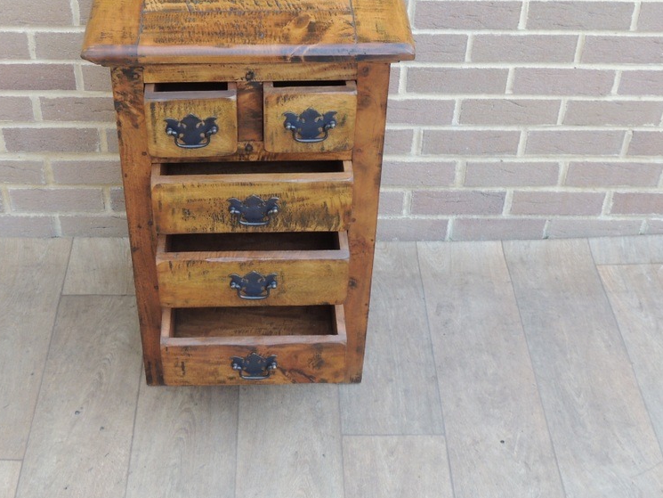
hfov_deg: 34.8
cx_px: 261
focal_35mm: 55
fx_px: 1054
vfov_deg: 26.5
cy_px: 212
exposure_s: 1/50
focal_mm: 7.1
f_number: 3.3
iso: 180
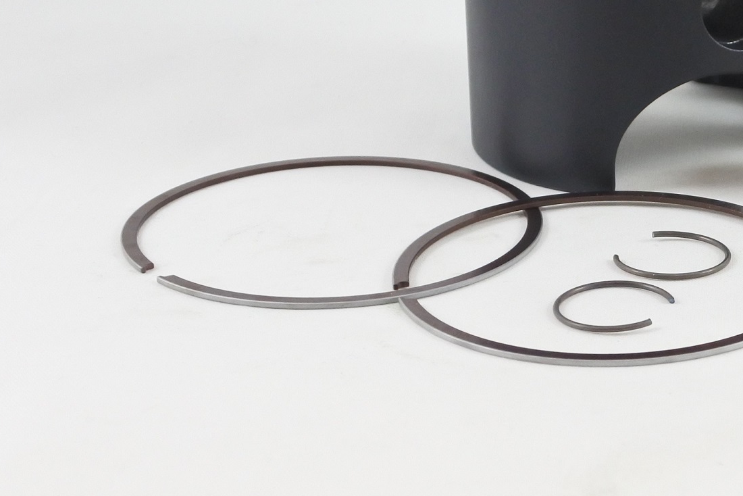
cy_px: 20
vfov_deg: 17.8
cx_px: 680
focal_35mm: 75
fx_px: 1548
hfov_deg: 26.0
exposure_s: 1/125
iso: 560
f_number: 4
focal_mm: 14.3
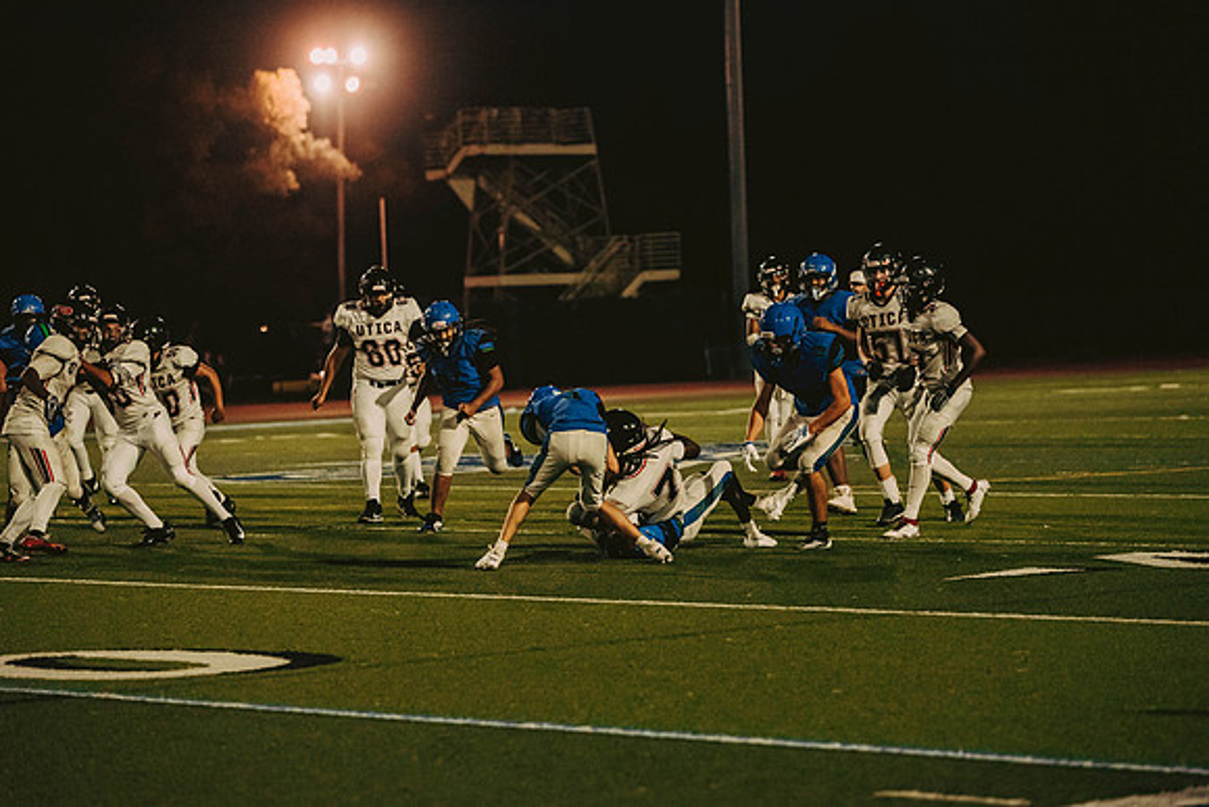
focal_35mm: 133
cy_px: 402
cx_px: 627
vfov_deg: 10.3
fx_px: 4476
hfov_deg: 15.4
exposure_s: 1/1600
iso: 2500
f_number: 2.8
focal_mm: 125
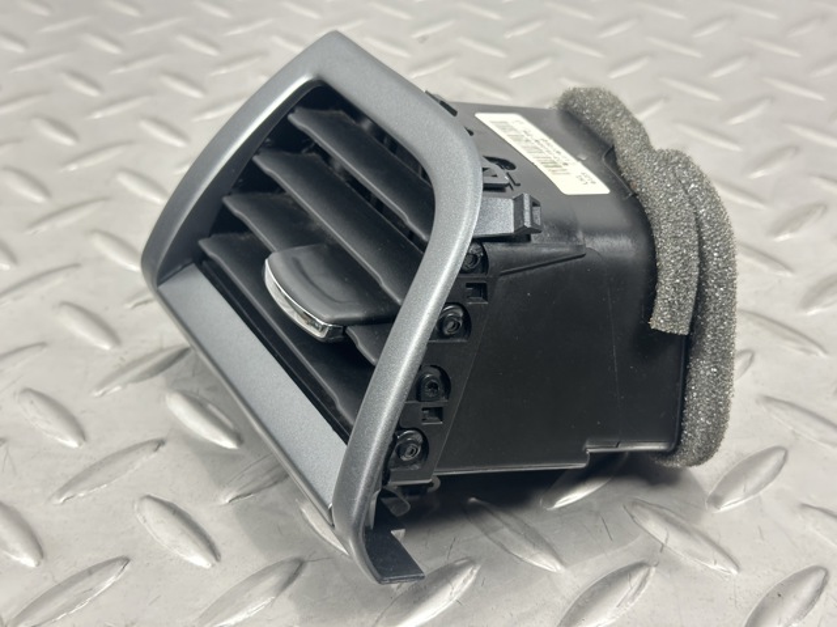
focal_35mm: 48
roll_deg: +0.3
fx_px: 1160
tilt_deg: -35.2
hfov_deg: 39.7
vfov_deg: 30.2
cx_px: 418
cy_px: 314
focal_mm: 6.86
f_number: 1.78
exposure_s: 1/50
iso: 160
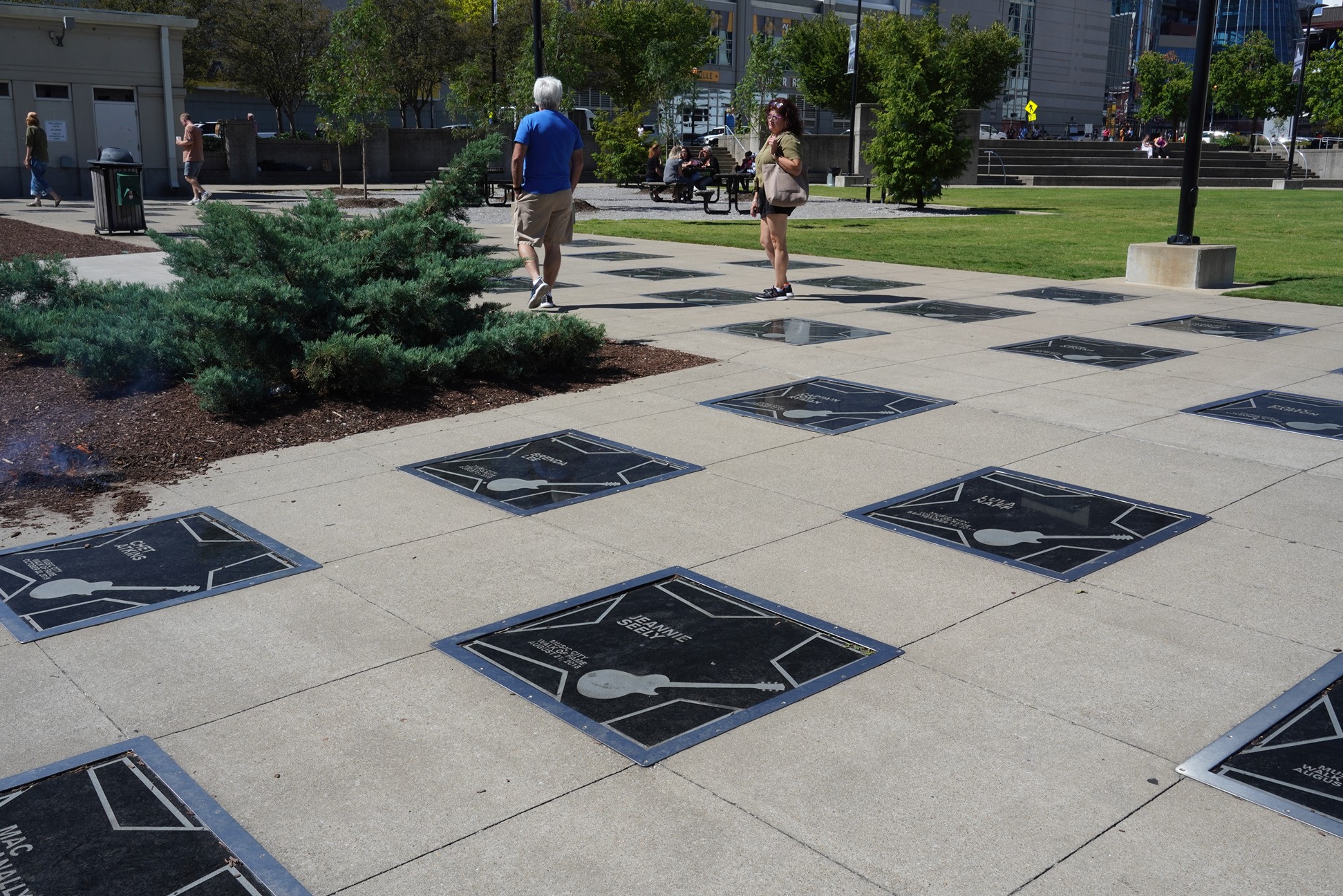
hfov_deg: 54.4
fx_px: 1306
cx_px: 654
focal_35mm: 35
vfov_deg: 37.9
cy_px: 447
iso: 400
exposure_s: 1/100
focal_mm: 34
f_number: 16
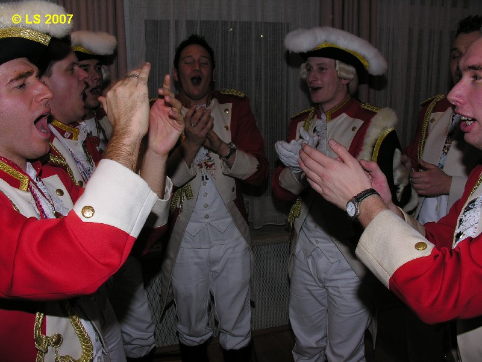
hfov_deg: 52.6
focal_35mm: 35
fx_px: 487
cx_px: 241
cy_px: 181
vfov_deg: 40.7
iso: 50
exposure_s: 1/60.1
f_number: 4
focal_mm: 8.9
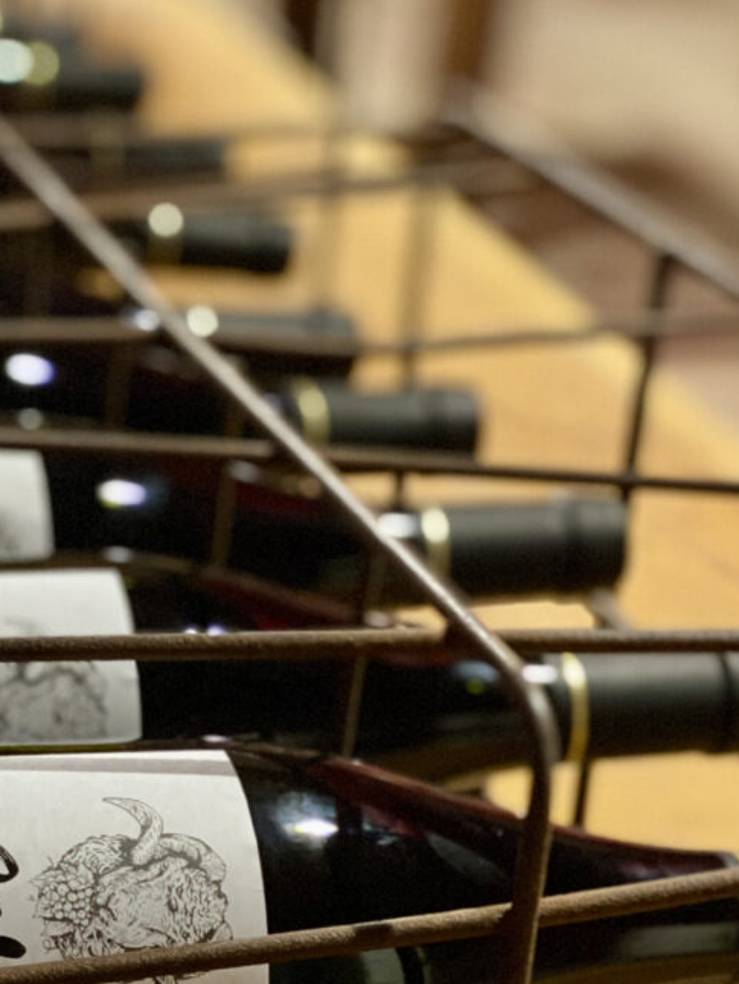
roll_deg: -2.0
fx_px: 2930
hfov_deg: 14.2
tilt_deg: -26.0
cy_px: 821
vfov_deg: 18.8
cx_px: 40
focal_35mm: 103
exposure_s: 1/14
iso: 400
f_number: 2
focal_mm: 6
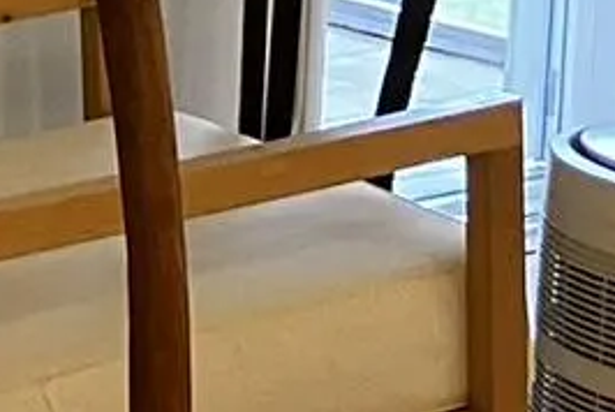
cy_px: -662
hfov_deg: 8.4
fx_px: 3831
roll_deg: -2.1
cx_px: -881
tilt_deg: -2.9
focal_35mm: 224
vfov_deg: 5.9
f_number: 1.8
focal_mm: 3.99
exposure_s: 1/60
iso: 200
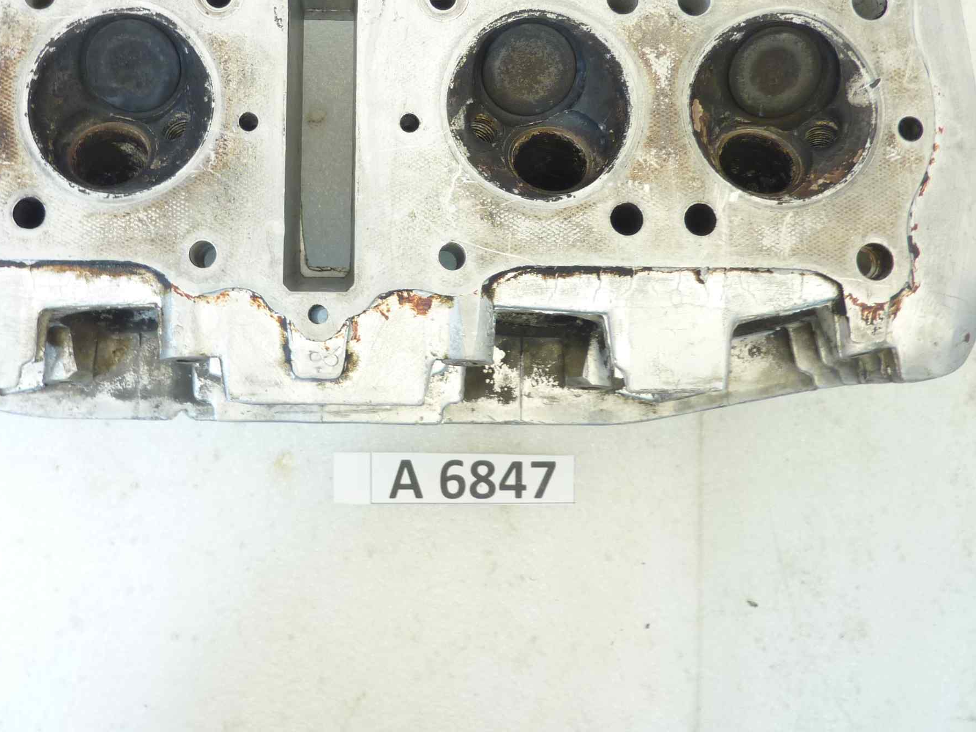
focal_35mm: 36
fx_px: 1015
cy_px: 209
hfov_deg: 50.8
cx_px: 362
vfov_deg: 38.9
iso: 80
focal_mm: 4.1
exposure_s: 1/13
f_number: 3.3
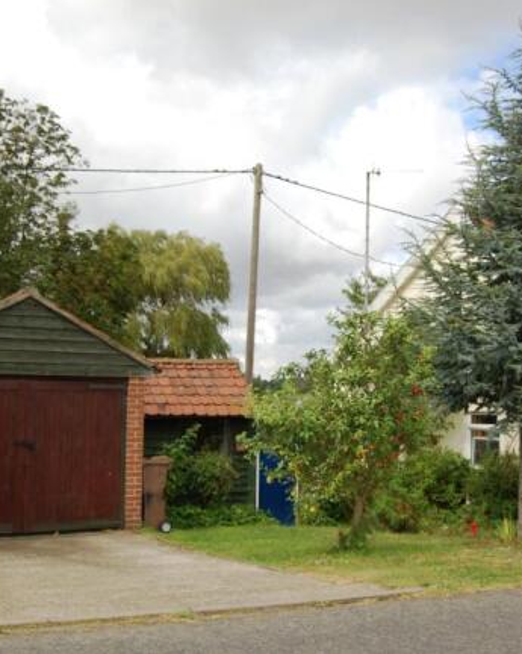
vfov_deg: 39.6
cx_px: 315
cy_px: 325
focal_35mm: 47
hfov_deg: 32.0
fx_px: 909
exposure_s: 1/500
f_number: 6.3
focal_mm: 22
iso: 200
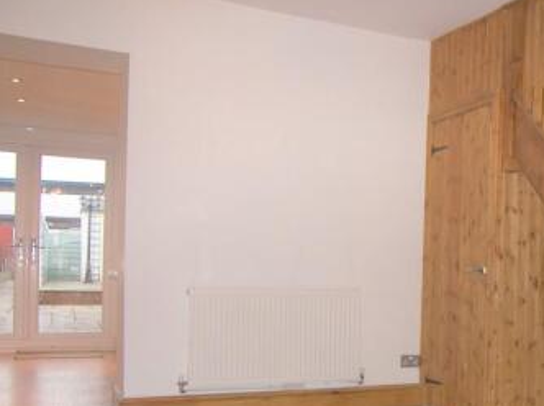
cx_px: 463
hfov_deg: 35.8
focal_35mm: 51
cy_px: 289
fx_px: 800
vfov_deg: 28.2
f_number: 3.2
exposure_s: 1/30
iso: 100
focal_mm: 6
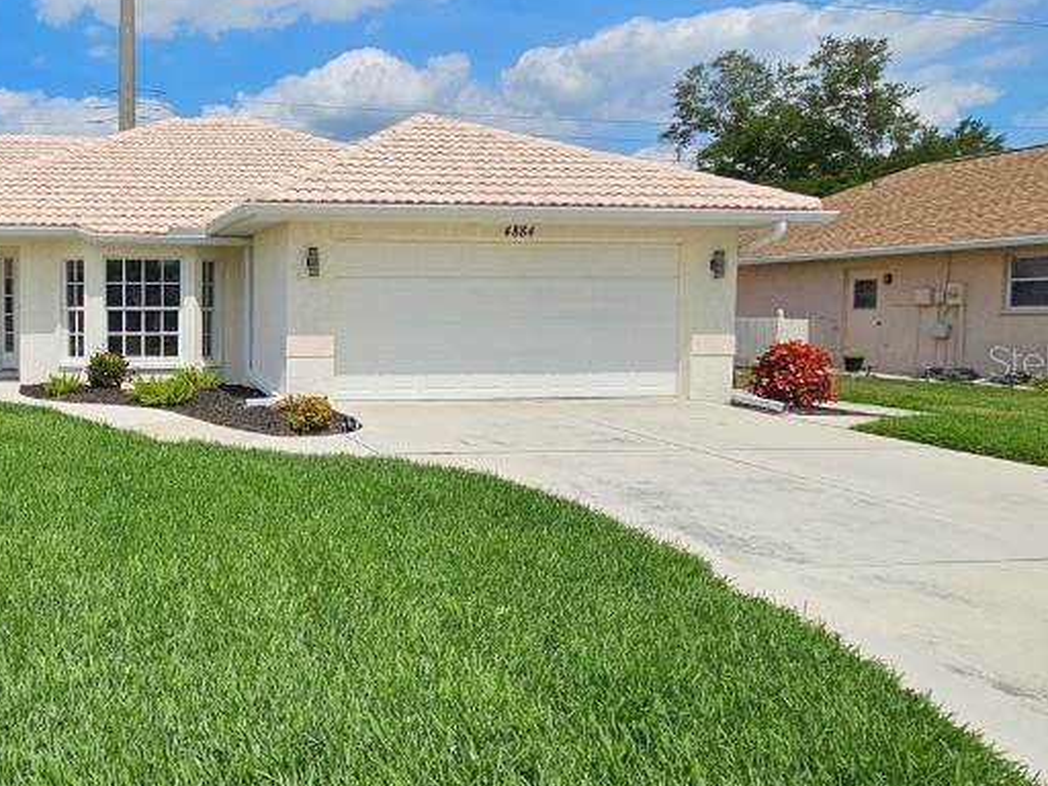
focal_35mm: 26
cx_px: 133
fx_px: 787
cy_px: 360
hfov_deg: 58.9
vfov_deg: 53.0
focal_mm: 2.2
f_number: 2.2
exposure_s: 1/10000
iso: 50
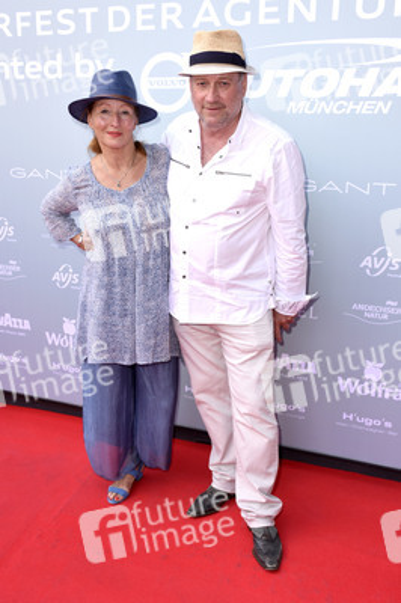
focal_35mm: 34
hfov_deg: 38.3
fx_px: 577
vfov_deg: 55.1
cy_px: 302
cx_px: 200
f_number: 6.3
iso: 320
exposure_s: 1/160
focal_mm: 23
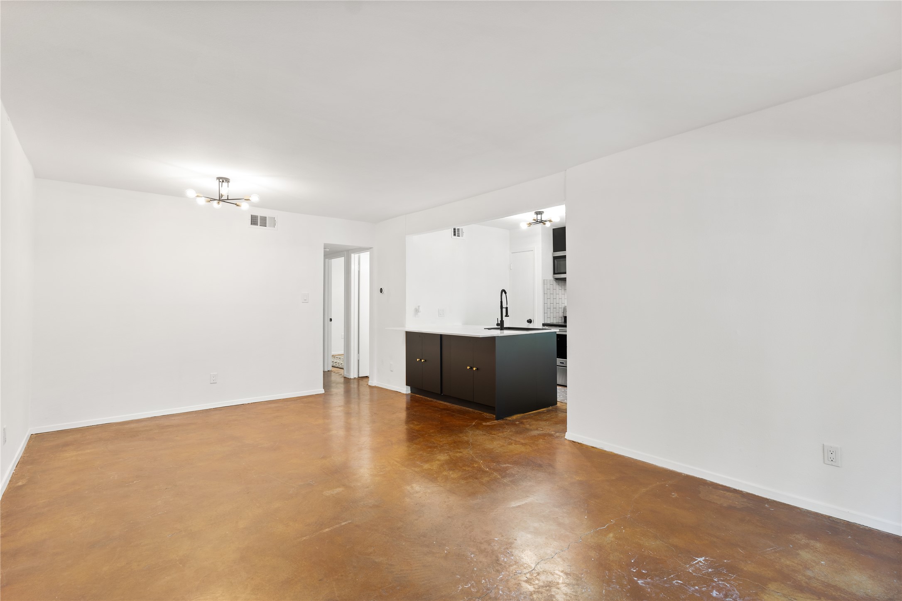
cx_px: 451
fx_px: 401
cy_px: 300
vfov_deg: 73.7
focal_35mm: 16
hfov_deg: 96.7
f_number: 8
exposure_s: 1/1.25
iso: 100
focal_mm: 16
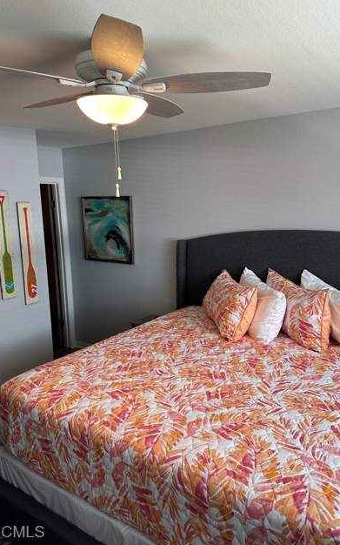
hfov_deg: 47.5
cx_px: 184
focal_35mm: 26
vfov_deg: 70.4
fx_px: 386
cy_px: 269
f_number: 1.78
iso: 100
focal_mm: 6.86
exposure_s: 1/120
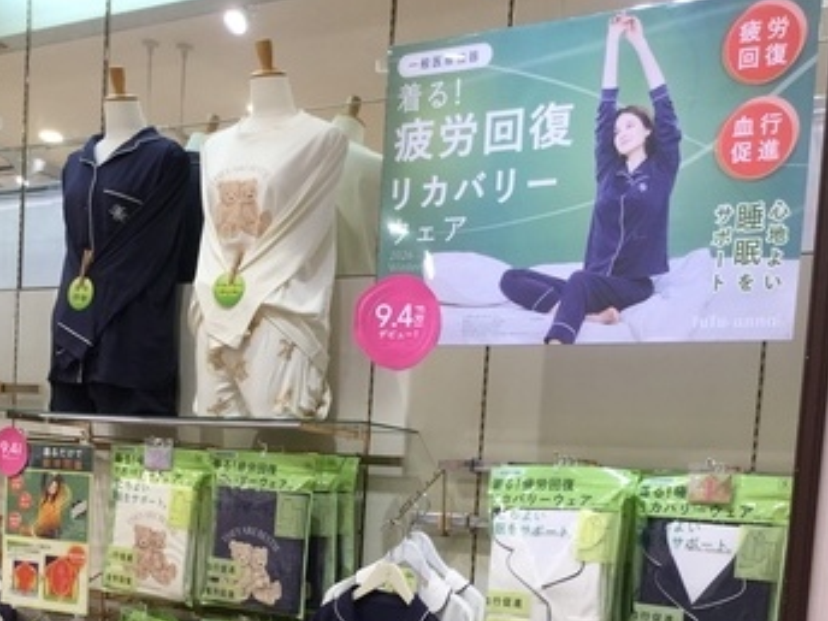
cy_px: 580
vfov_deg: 30.5
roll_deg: -3.2
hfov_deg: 42.1
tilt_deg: -3.4
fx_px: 1076
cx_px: 425
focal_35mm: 45
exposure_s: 1/33
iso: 25
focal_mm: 3.3
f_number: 2.4
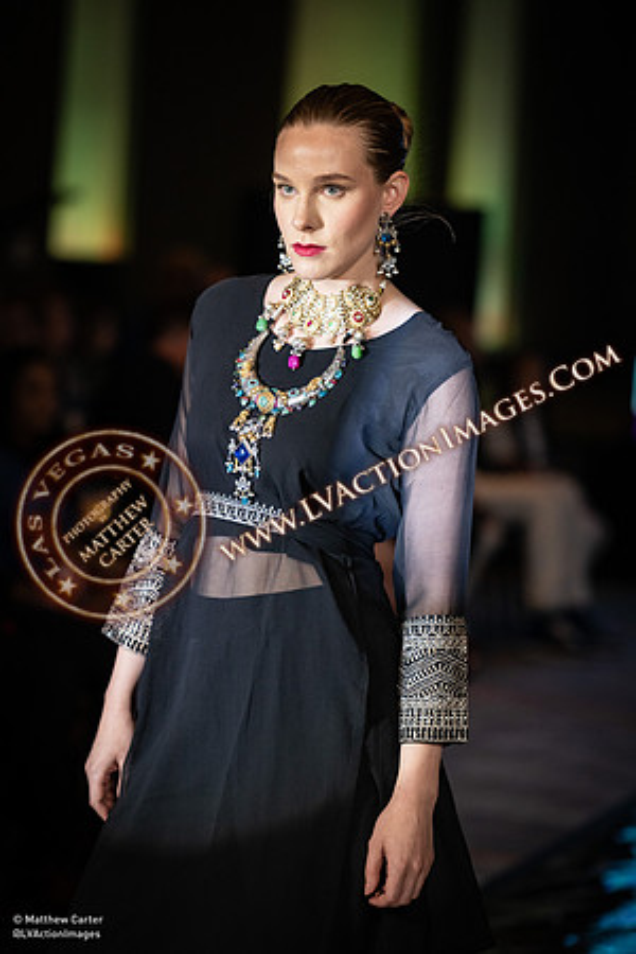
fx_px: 3842
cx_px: 318
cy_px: 477
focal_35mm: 145
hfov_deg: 9.5
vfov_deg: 14.2
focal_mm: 145
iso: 2500
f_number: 2.8
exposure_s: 1/800
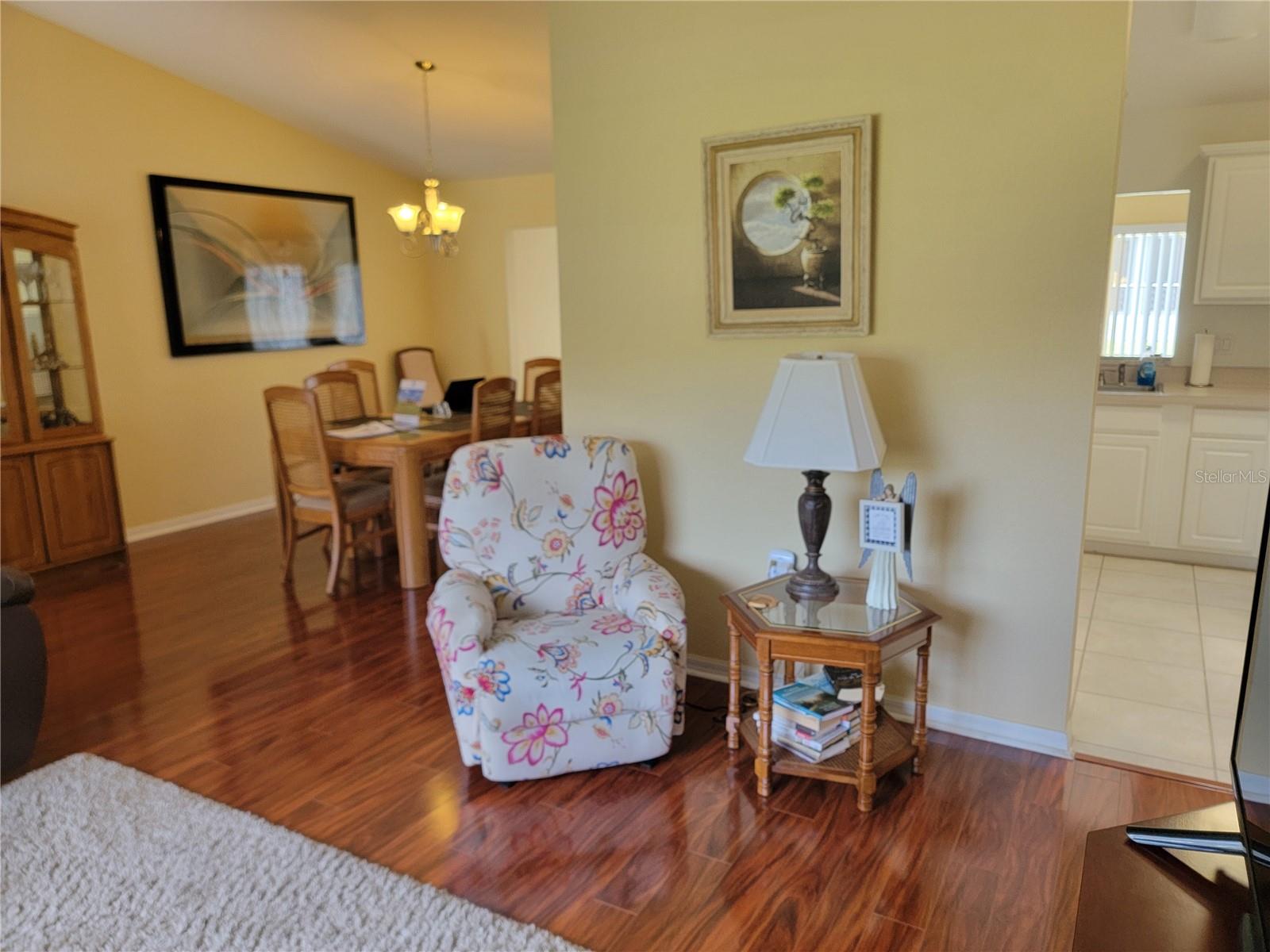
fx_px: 881
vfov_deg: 56.8
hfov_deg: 71.6
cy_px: 476
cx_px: 635
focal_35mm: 24
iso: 200
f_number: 1.8
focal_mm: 6.7
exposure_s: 1/120
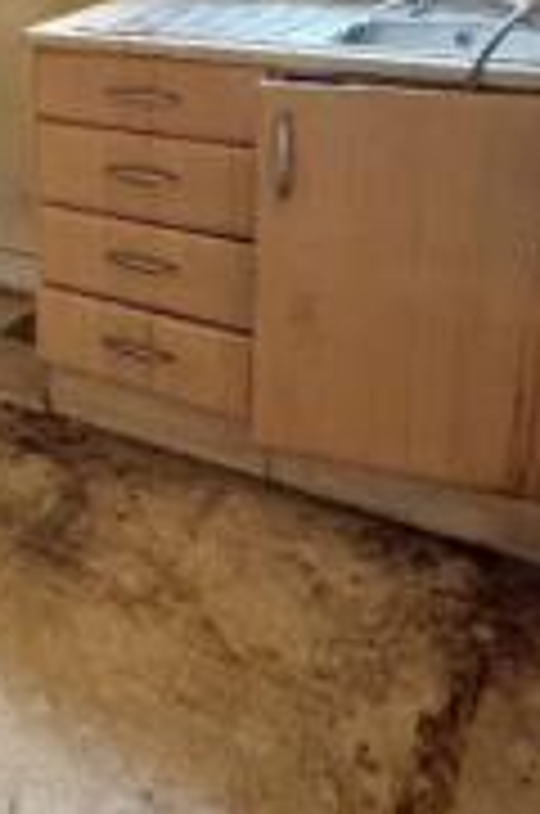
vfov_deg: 38.9
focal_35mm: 47
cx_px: -83
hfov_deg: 25.9
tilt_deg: -12.6
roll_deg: +3.2
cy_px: 74
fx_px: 1061
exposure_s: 1/60
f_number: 2.2
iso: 400
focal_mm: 2.22
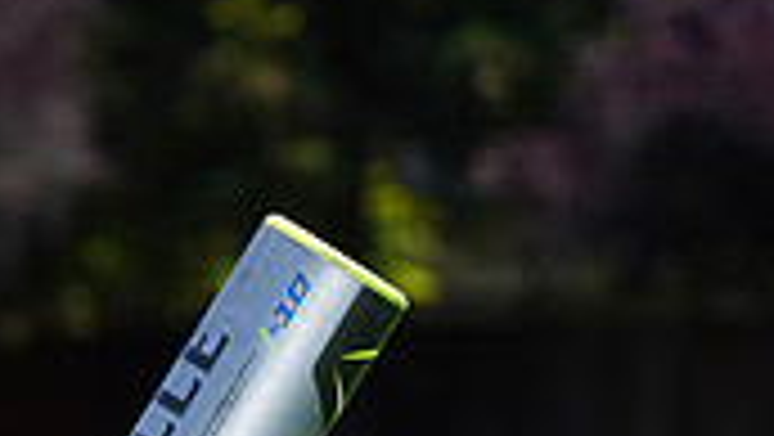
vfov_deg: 2.4
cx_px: -11
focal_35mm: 503
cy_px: 1236
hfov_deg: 4.3
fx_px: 10330
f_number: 10
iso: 200
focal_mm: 142
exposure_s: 1/200
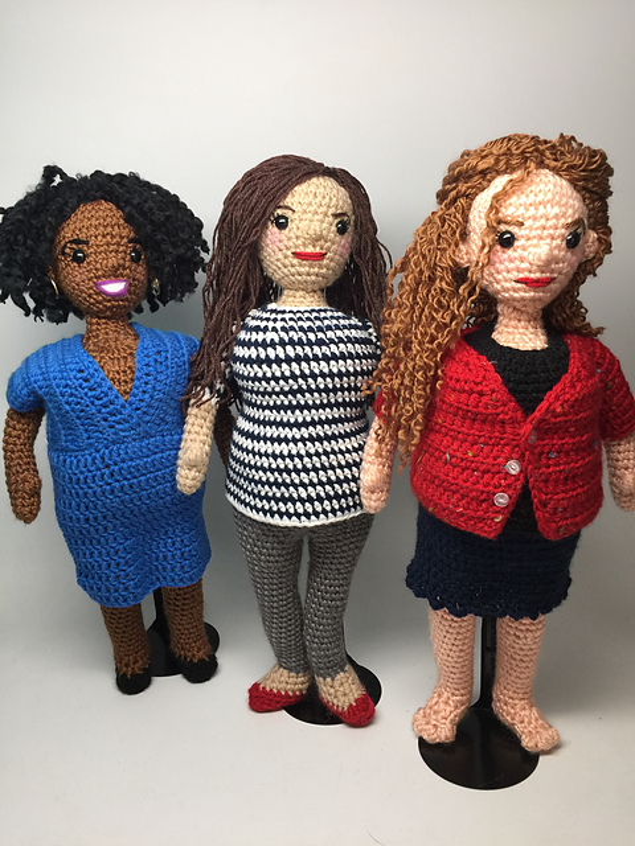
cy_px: 423
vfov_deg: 61.7
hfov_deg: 48.2
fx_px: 709
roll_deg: +3.0
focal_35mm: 29
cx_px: 318
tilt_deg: -13.1
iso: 40
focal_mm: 4.15
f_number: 2.2
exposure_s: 1/30
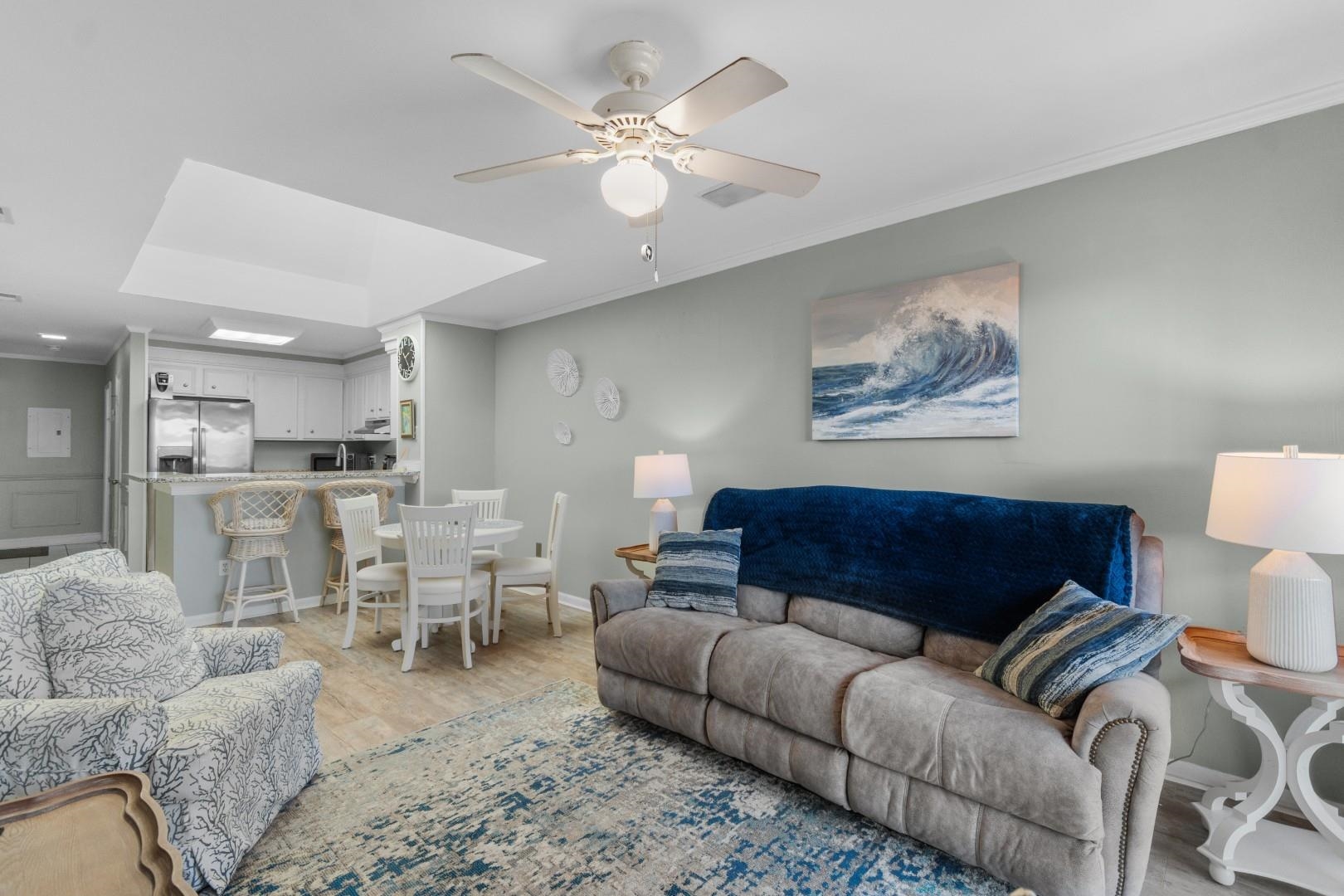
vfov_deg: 77.3
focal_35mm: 15
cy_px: 448
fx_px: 560
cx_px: 672
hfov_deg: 100.4
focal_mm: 10
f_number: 4.5
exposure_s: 1/25
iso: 100
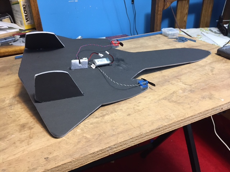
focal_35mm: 29
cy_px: 86
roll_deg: +2.2
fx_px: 193
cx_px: 115
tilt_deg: -27.0
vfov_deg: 48.2
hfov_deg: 61.7
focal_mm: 4.15
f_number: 2.2
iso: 200
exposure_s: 1/15
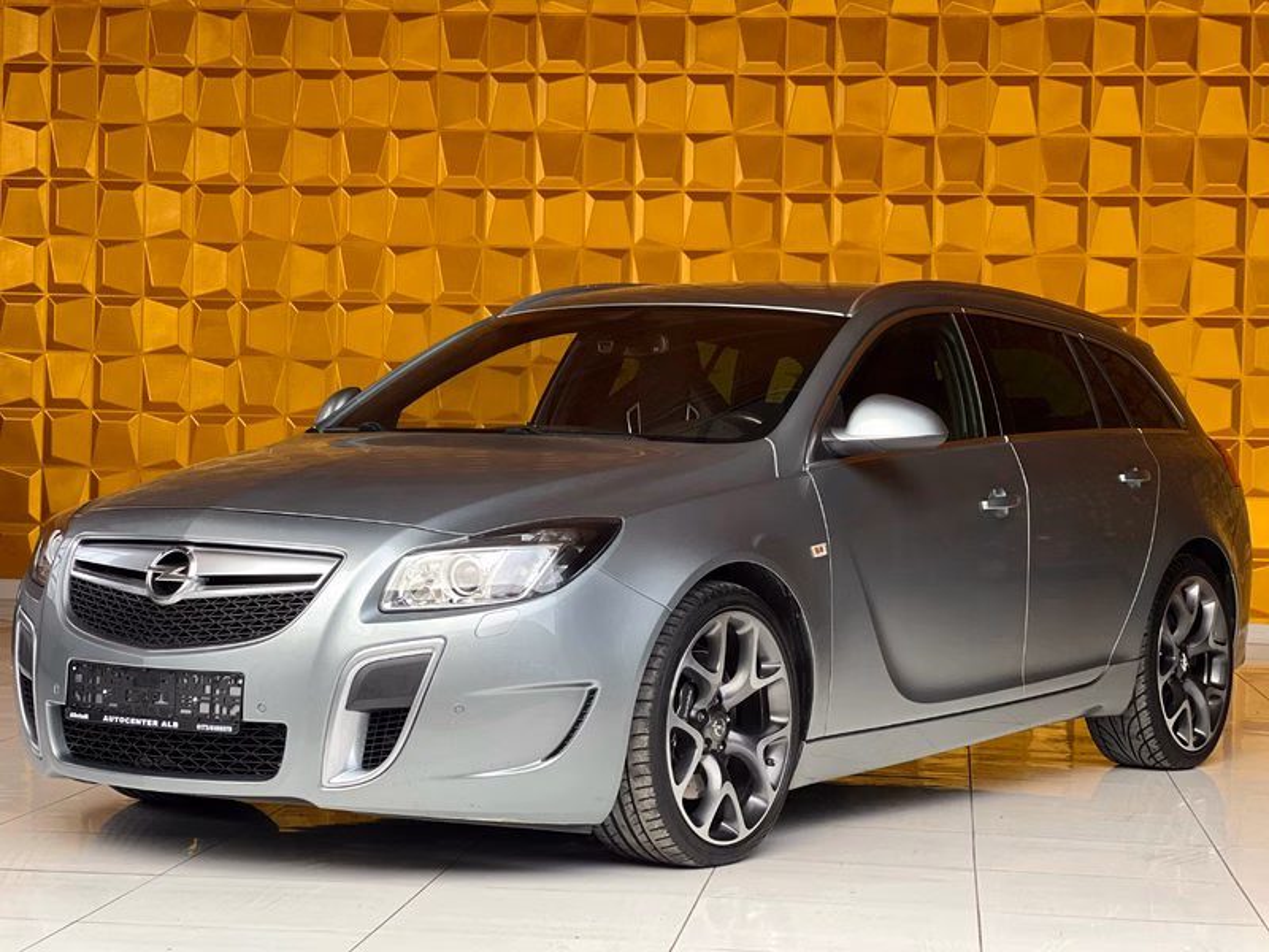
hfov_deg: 25.3
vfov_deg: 19.1
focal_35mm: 77
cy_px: 476
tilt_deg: -1.5
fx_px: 2823
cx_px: 634
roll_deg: -1.7
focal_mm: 9
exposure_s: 1/40
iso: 250
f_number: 2.8
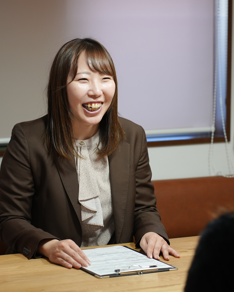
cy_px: 149
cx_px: 142
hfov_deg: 12.1
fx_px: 1099
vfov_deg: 15.2
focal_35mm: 127
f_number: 2.8
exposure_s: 1/100
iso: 640
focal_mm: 75
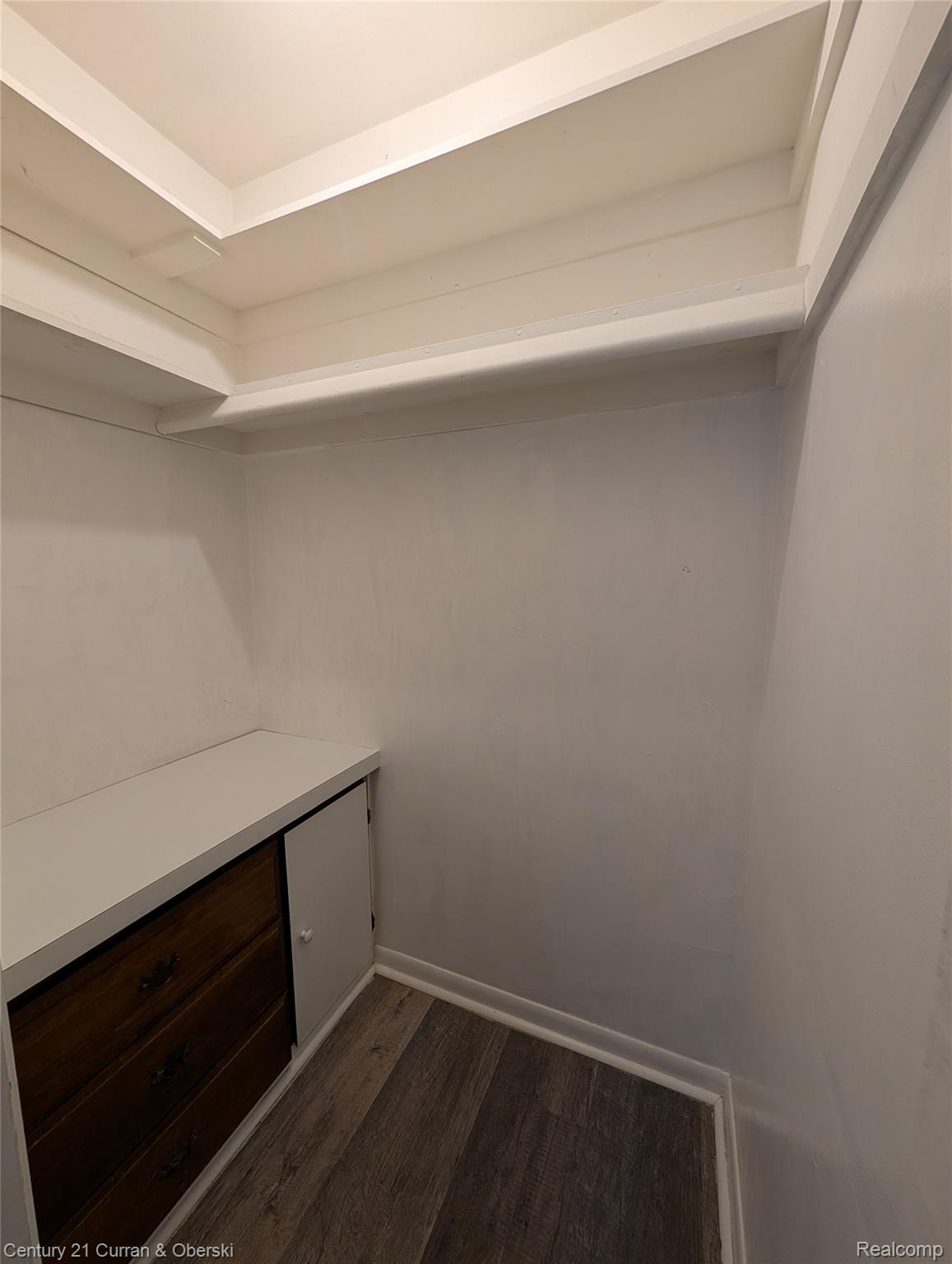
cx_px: 476
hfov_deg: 94.7
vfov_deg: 110.4
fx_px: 439
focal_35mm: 12
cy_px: 632
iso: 96
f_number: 1.7
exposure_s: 1/120
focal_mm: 2.02
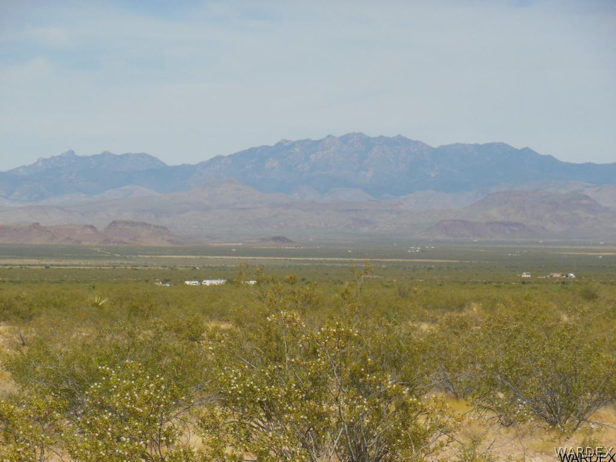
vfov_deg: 11.7
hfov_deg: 15.5
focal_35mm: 127
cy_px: 231
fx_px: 2260
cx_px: 308
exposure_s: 1/800
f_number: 10
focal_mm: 22.6
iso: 400
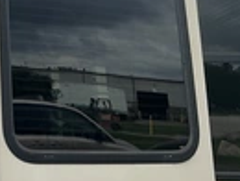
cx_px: -102
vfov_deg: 16.2
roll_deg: -0.9
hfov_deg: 20.1
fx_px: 597
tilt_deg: +21.5
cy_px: -63
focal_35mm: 86
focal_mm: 3
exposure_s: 1/635
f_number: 1.8
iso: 25
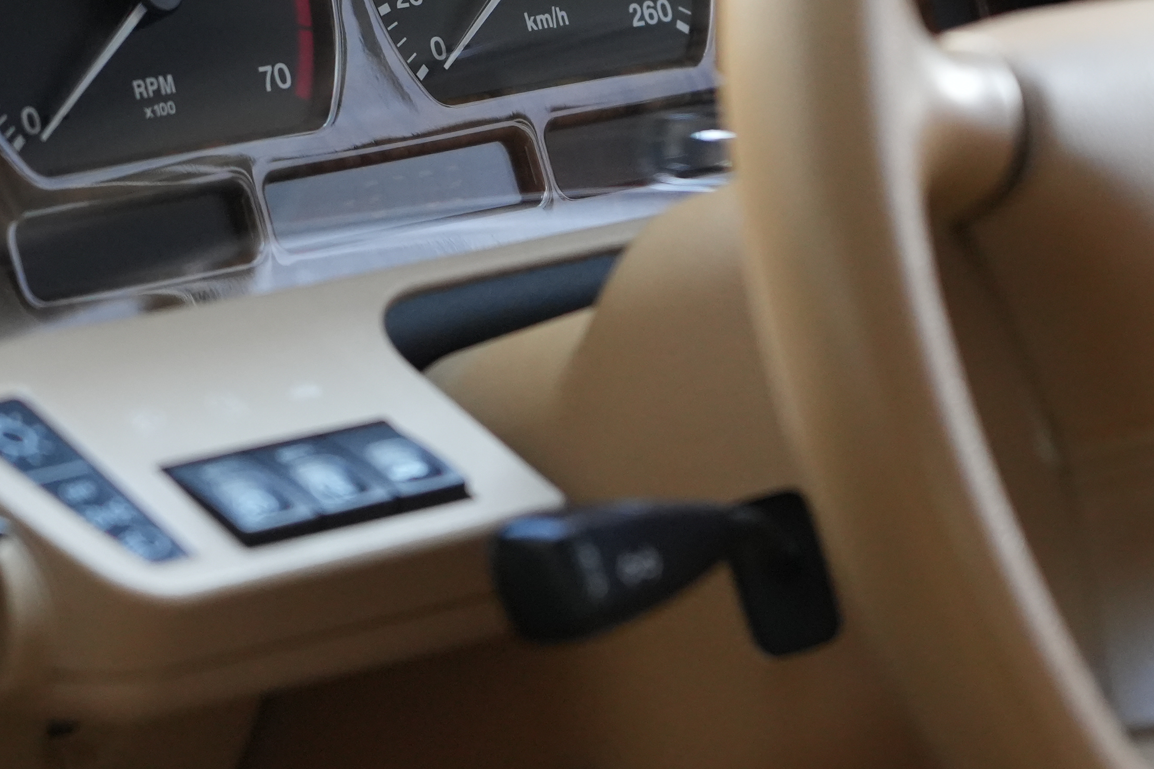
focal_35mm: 275
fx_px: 8815
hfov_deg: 7.5
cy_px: 86
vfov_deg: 5.0
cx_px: 424
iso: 3200
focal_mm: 105
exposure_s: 1/160
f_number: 4
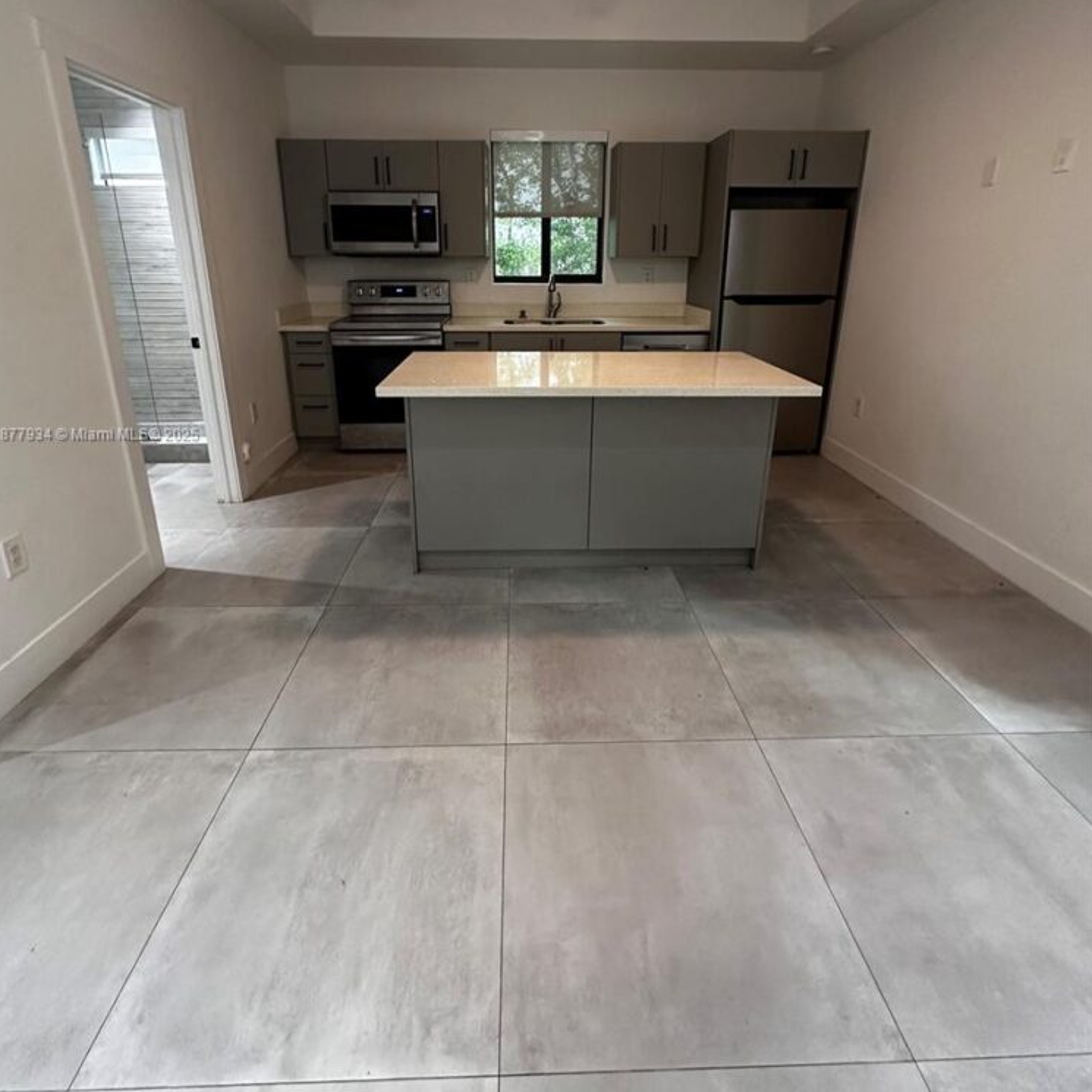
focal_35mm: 17
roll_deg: -1.4
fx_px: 607
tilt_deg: -16.4
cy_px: 435
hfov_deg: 84.0
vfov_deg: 82.9
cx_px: 532
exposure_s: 1/60
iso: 500
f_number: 2.2
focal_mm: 2.22
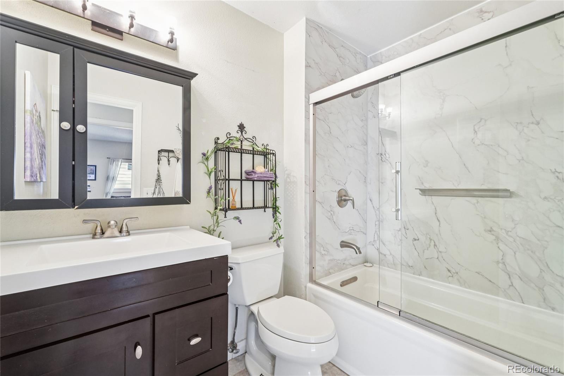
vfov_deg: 77.3
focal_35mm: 15
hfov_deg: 100.4
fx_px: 235
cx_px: 282
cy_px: 188
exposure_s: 1/2.5
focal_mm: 10
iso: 800
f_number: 8
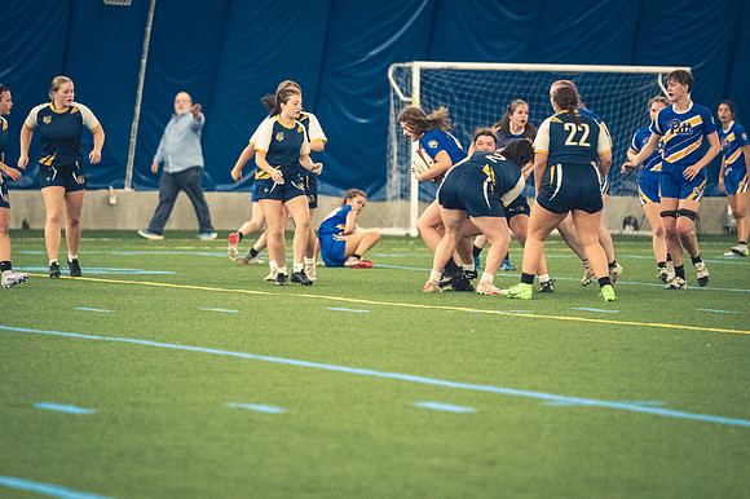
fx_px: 6246
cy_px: 250
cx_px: 375
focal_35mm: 300
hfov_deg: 6.9
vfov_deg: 4.6
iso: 12800
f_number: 2.8
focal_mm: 200
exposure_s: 1/500
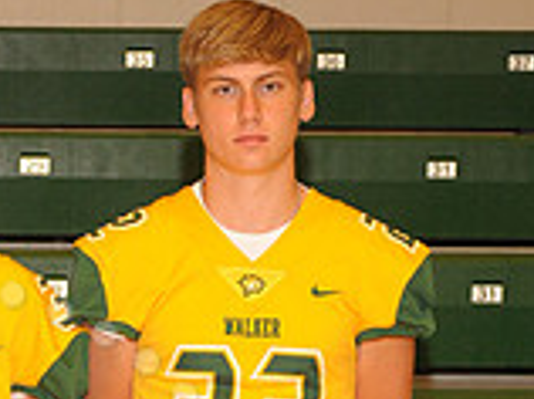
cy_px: 673
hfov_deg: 7.0
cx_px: -95
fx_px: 4359
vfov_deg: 5.2
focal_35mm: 283
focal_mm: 80
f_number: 5.6
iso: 1000
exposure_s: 1/60
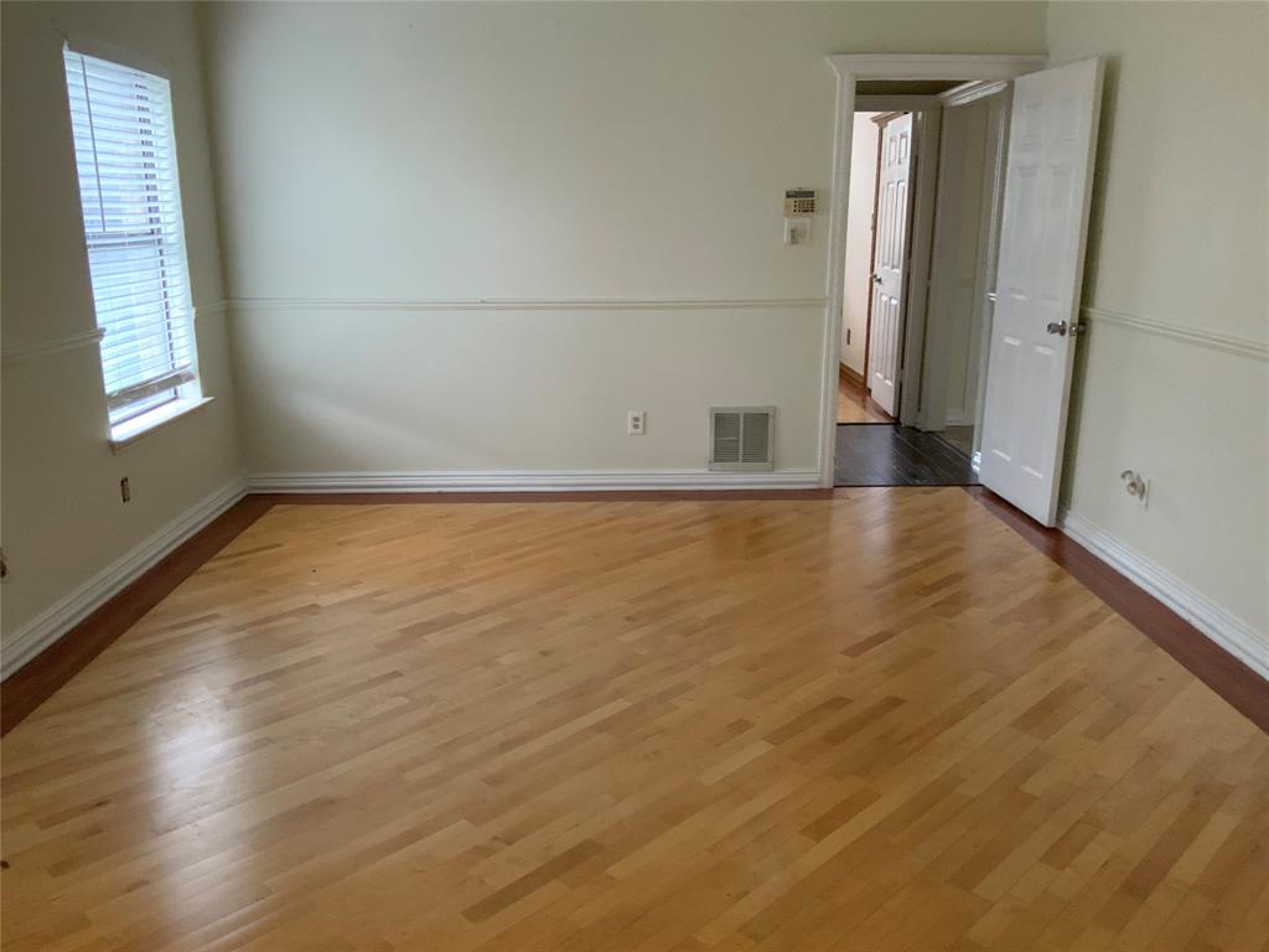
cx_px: 634
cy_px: 476
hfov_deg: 61.7
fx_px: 1063
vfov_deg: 48.2
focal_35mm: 29
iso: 250
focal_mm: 3
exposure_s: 1/60
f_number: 1.8
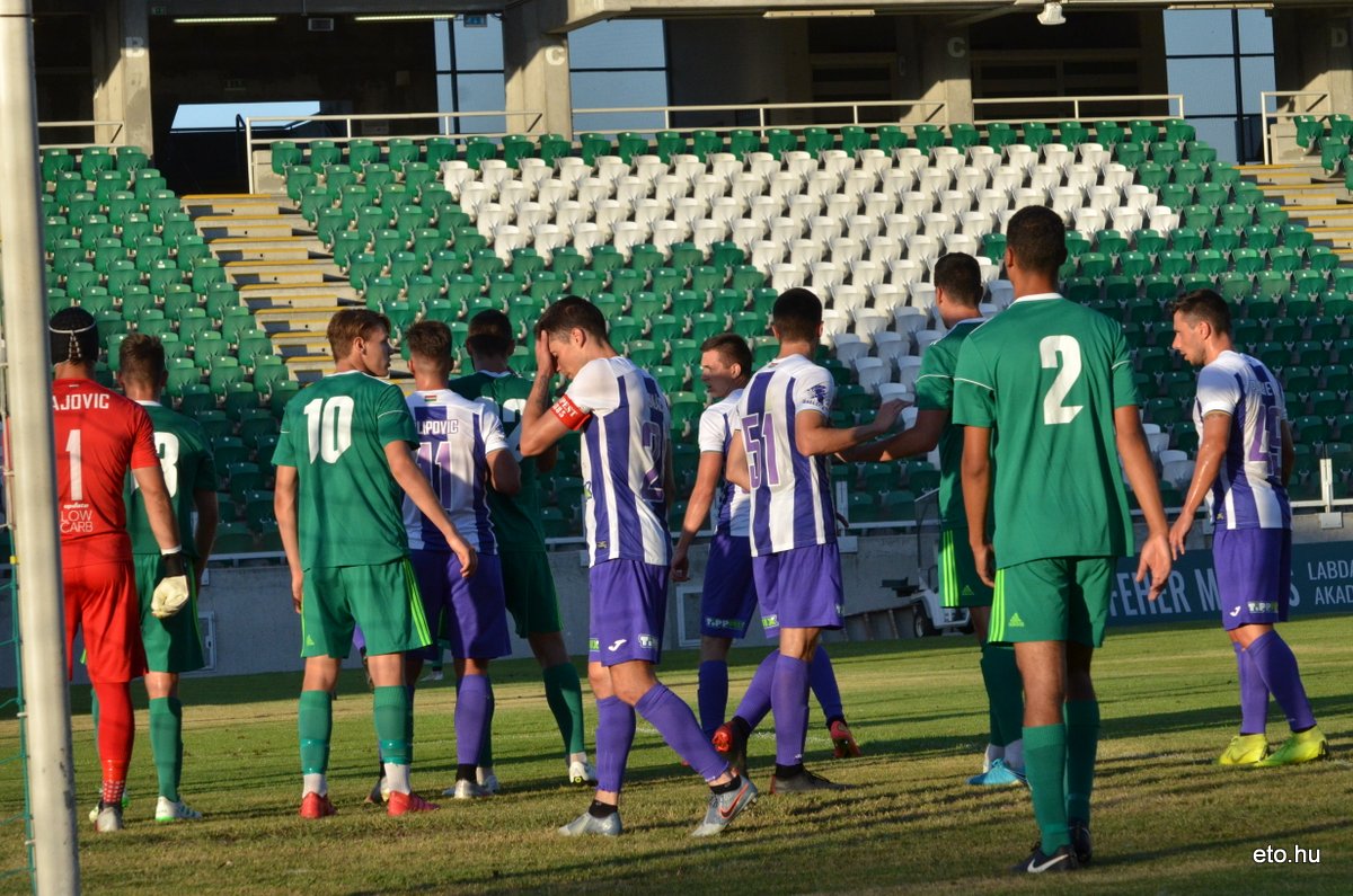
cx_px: 676
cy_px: 448
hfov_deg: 14.4
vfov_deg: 9.6
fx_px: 5345
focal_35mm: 142
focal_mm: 95
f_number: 10
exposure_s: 1/1600
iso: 1000
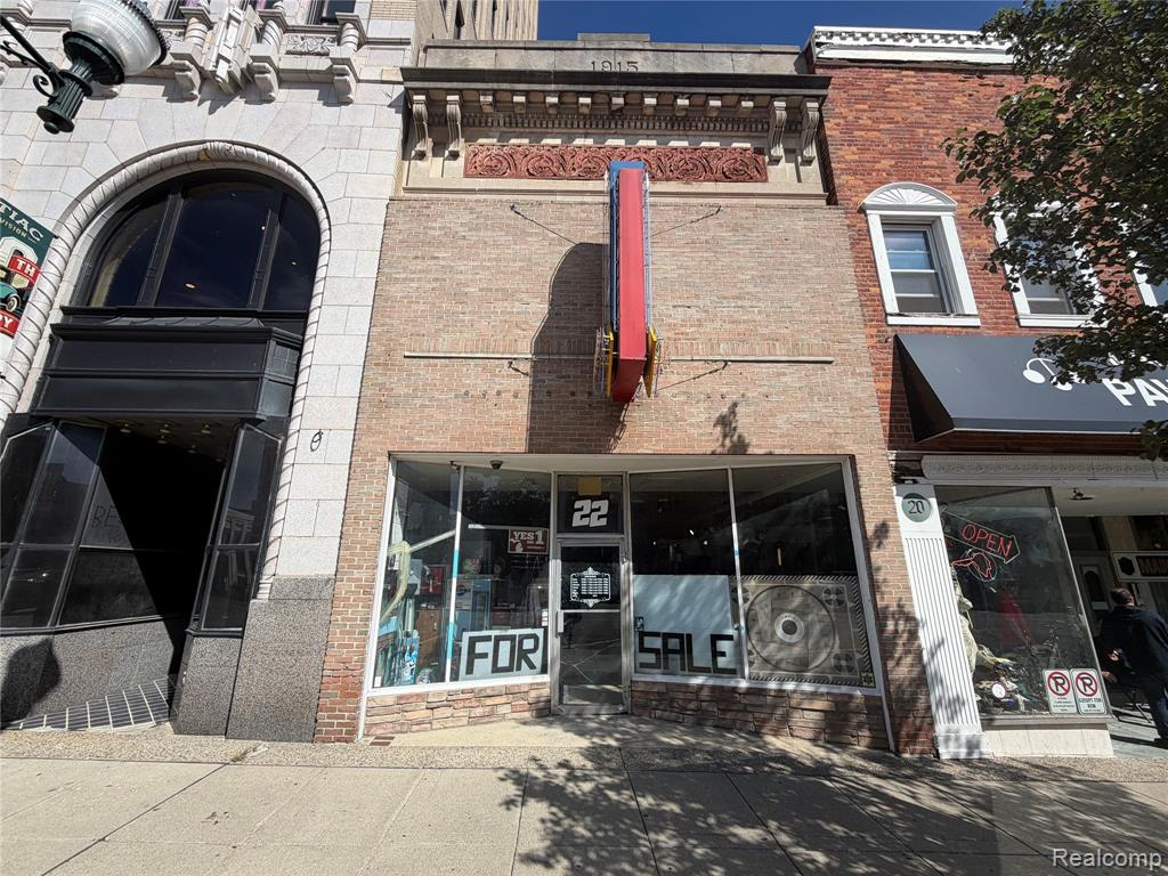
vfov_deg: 85.7
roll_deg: -0.5
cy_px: 438
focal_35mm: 14
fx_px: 472
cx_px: 584
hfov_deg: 102.1
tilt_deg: +13.3
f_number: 2.2
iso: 20
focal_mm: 2.22
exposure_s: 1/955
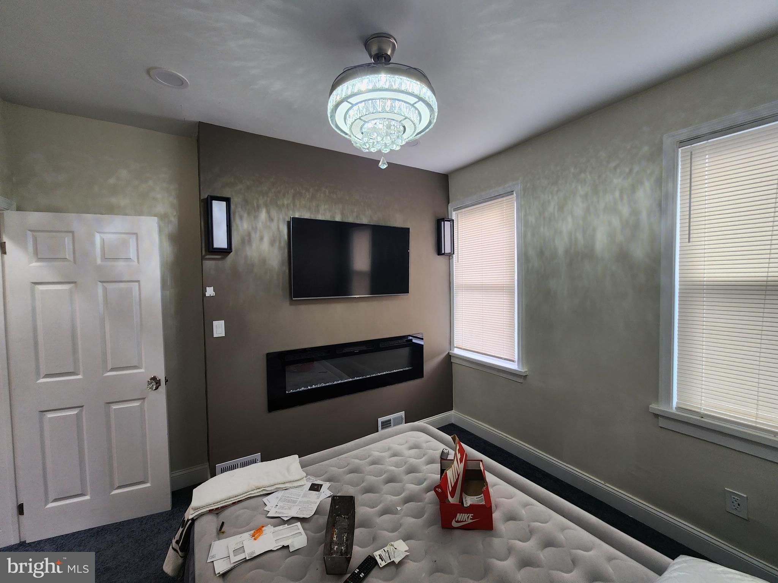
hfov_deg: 106.2
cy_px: 292
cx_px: 389
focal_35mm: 13
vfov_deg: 89.9
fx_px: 292
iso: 100
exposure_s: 1/60
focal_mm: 2.2
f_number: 2.2
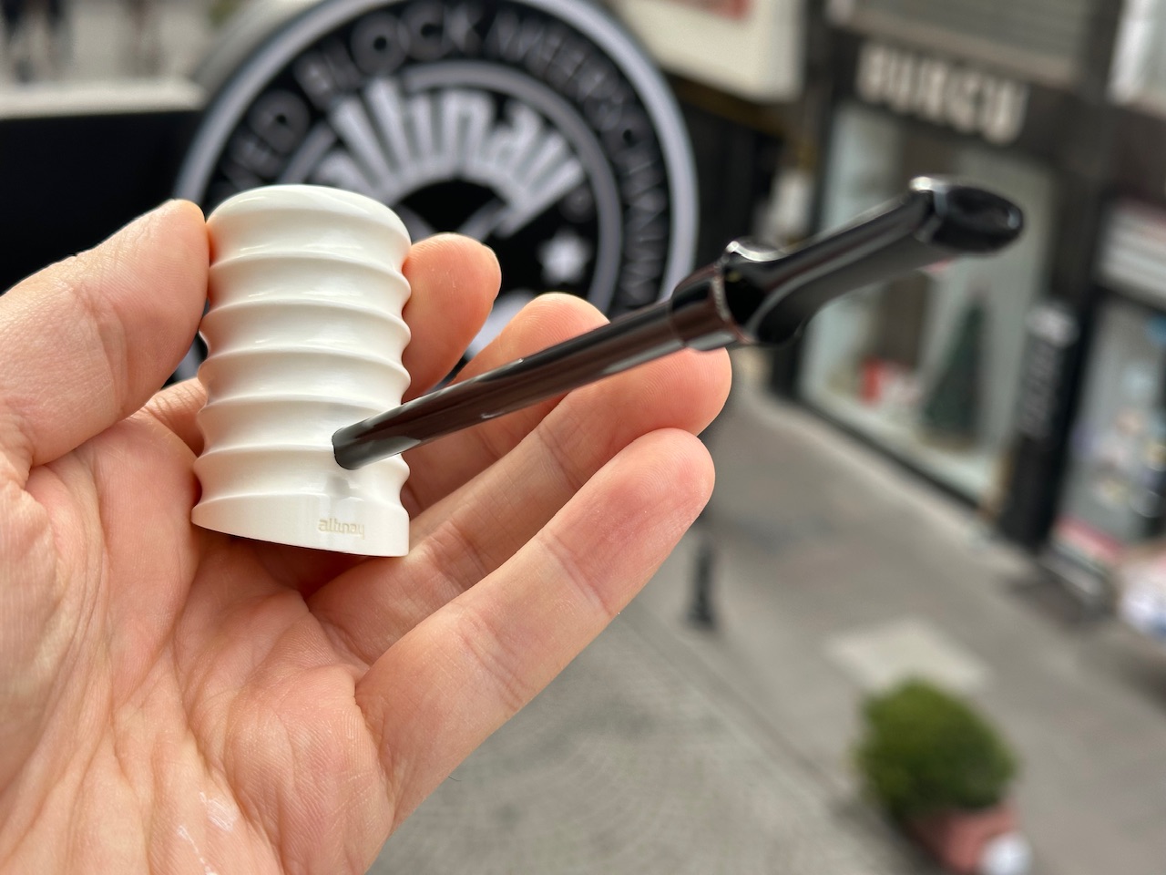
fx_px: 1617
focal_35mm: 48
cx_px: 583
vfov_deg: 30.3
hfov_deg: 39.7
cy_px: 438
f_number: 1.78
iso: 64
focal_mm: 6.86
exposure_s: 1/672
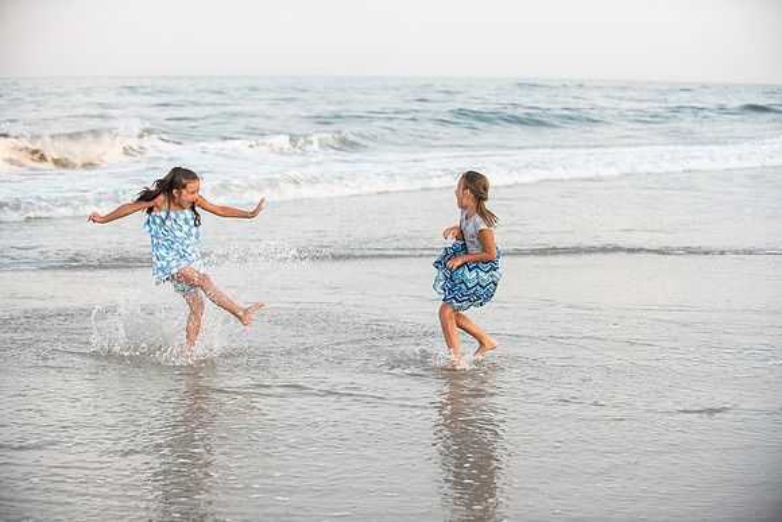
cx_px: 391
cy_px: 261
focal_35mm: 70
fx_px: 1521
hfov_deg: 28.8
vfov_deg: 19.5
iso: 800
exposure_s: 1/1250
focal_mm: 70
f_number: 3.5
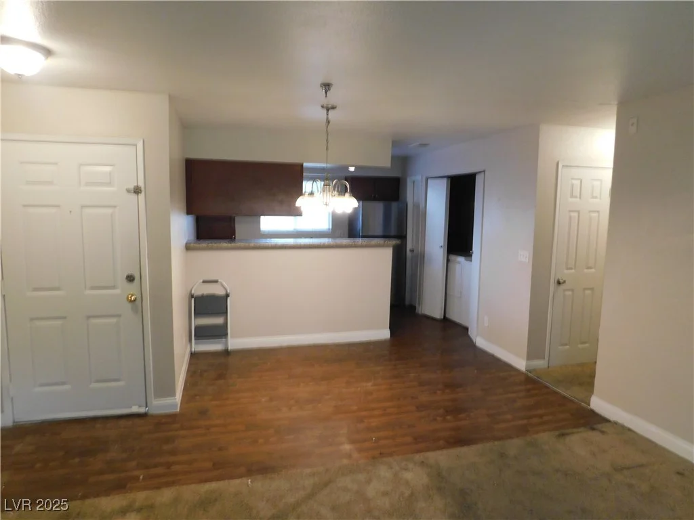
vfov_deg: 58.9
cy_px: 260
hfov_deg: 73.9
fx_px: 461
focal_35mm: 23
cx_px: 347
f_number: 3
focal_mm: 4
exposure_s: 1/30
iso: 320
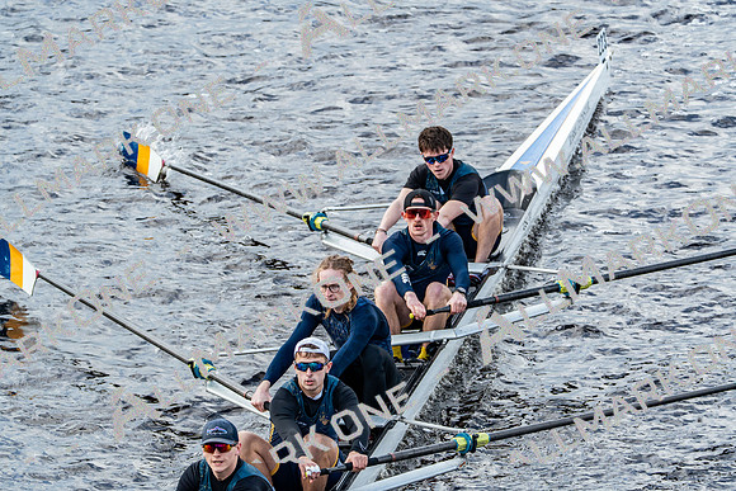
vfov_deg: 3.8
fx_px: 7464
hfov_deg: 5.6
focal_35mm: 365
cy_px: 246
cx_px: 368
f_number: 6.3
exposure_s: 1/1250
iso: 1000
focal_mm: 365
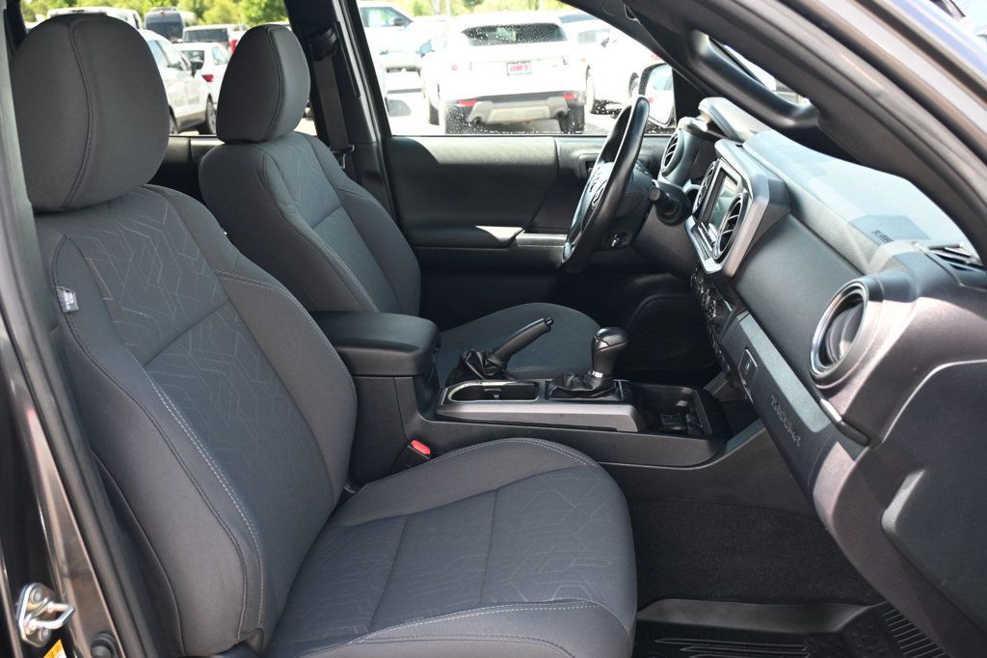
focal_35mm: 32
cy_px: 329
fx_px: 863
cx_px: 494
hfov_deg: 59.5
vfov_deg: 41.7
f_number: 4
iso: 560
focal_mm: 21
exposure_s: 1/125
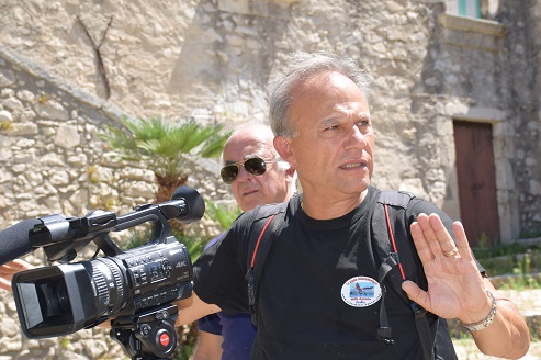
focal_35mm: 74
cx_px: 293
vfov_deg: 18.4
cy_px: 205
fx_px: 1111
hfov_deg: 27.4
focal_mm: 38
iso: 100
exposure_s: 1/160
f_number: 6.3
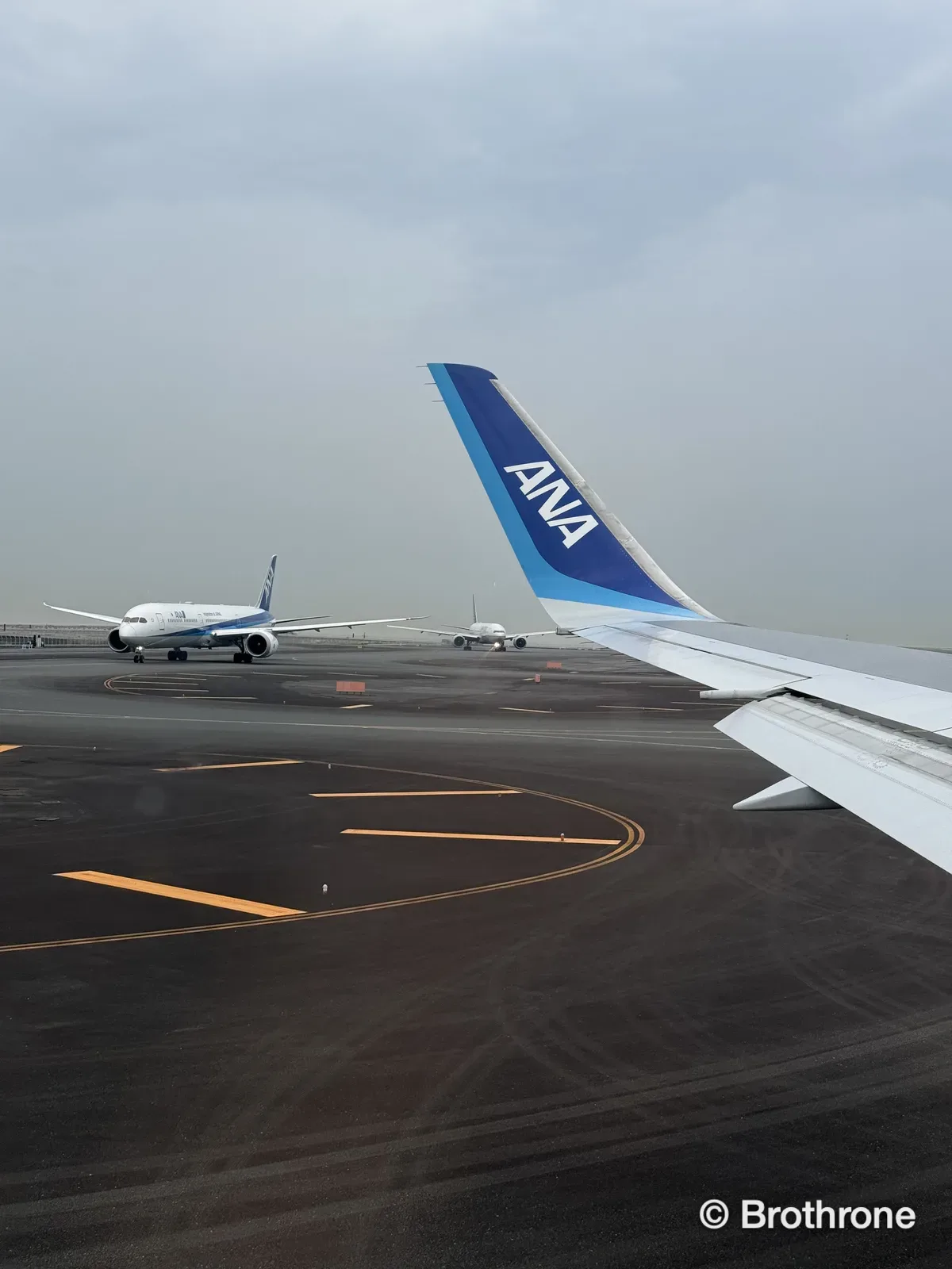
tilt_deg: +0.0
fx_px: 1760
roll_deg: -2.5
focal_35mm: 48
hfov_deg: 30.3
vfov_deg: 39.7
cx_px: 476
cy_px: 634
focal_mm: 6.76
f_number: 1.78
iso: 64
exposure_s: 1/962
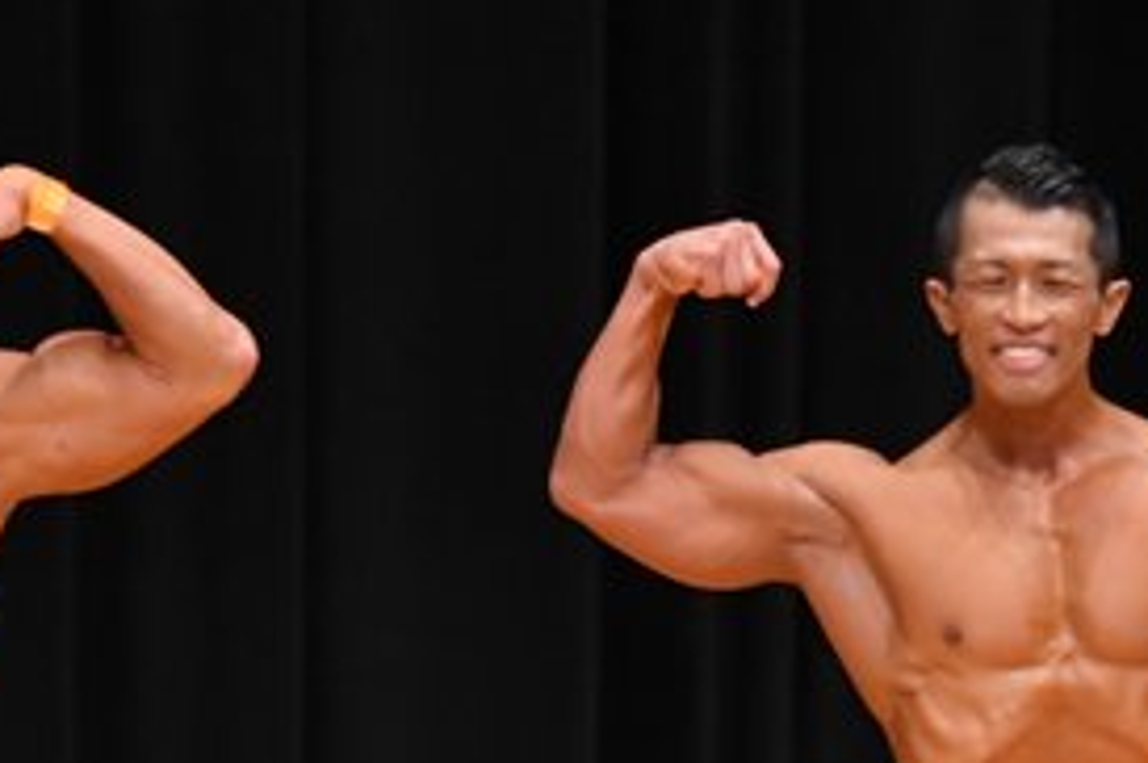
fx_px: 24366
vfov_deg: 1.8
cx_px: 1024
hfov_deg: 2.7
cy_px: 1036
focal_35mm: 765
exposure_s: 1/400
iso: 4000
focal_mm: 180
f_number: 5.6
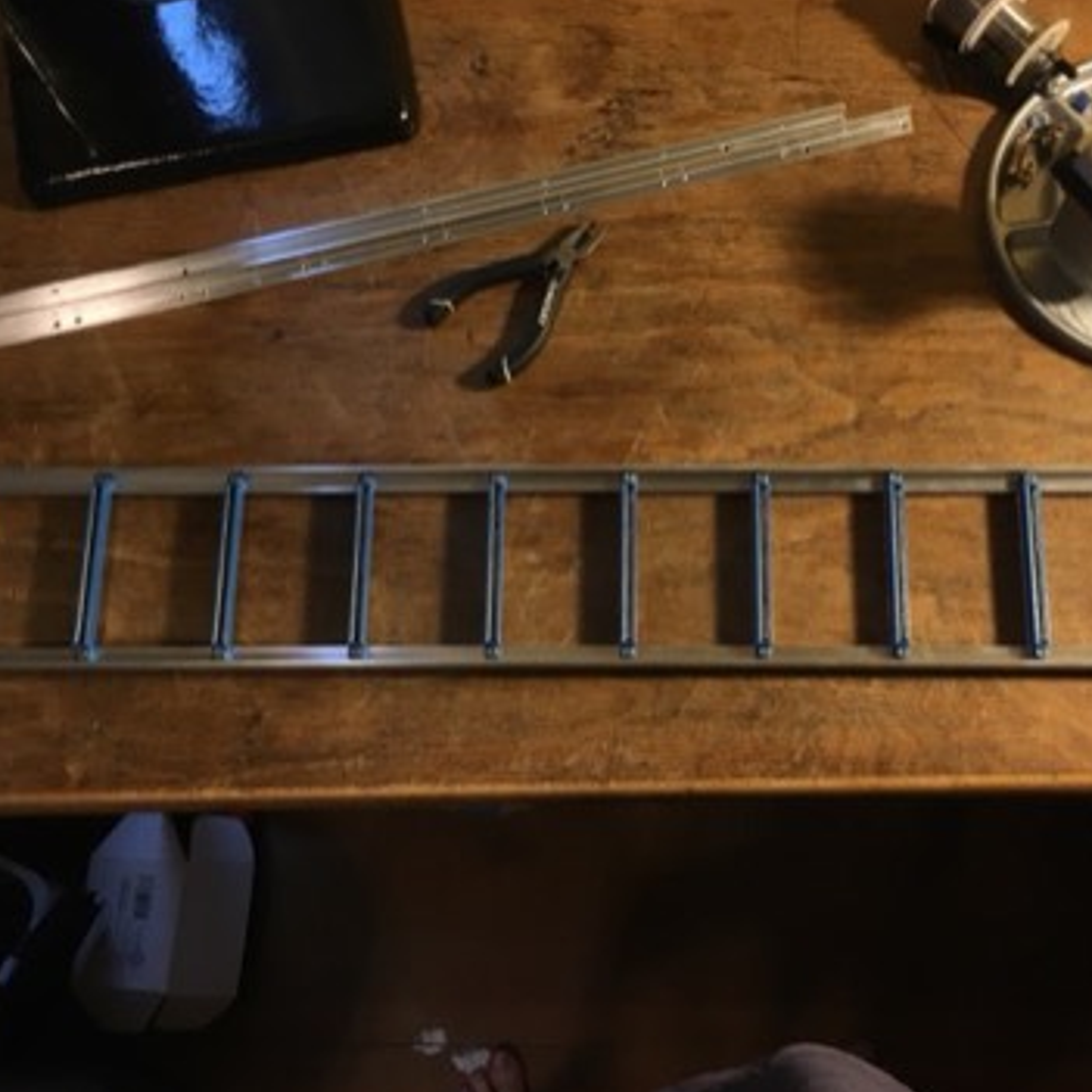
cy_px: 549
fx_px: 1249
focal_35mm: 35
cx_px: 610
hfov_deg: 47.1
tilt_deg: -72.8
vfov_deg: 47.2
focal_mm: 4.15
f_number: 2.2
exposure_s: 1/30
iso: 50
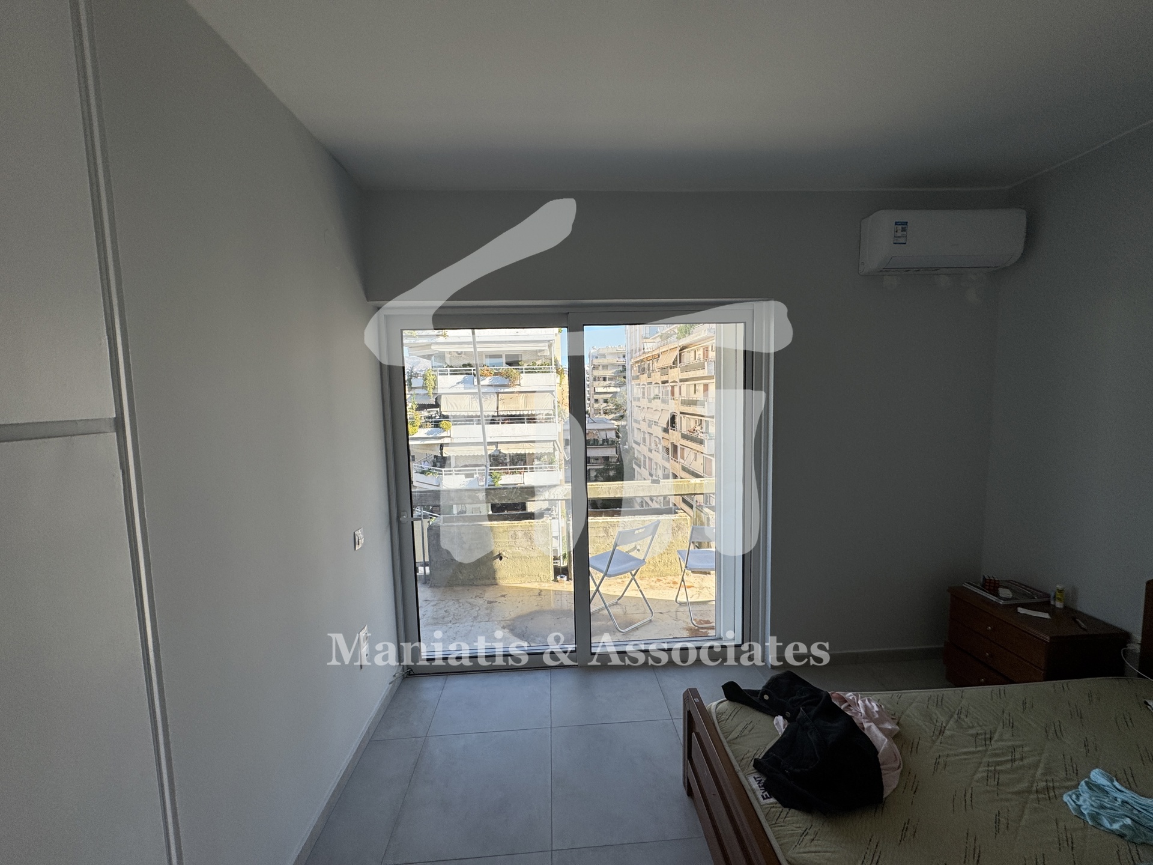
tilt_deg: -5.6
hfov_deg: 102.1
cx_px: 576
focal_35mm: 14
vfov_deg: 85.7
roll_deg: +1.3
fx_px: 466
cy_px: 432
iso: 40
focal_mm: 2.22
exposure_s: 1/401
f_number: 2.2
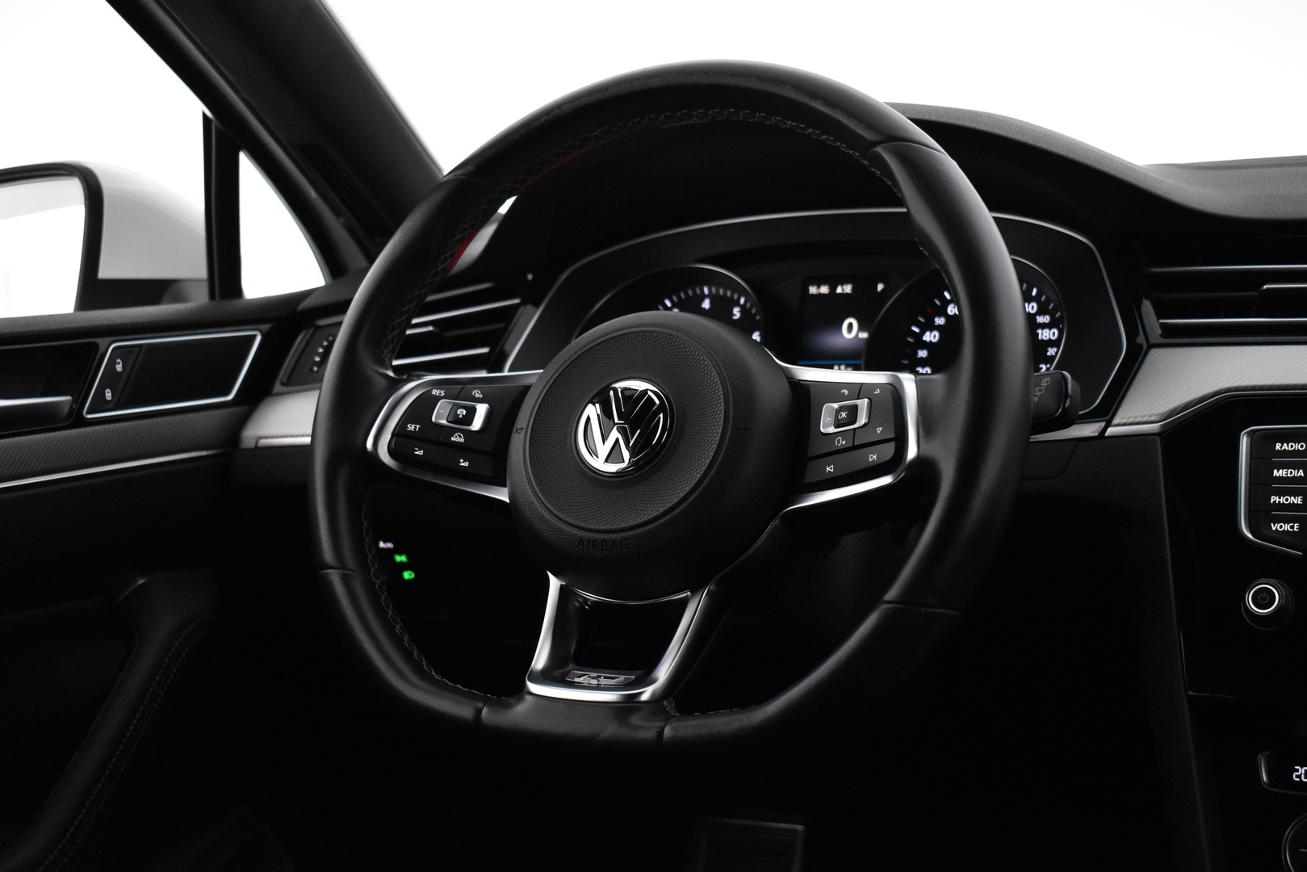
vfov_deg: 28.1
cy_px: 436
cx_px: 654
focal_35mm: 48
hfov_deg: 41.1
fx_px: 1743
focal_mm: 32
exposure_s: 1/80
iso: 3200
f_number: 4.5
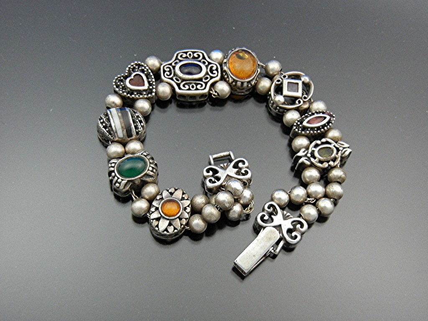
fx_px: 729
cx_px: 214
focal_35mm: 59
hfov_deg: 32.7
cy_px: 160
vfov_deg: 24.8
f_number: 4
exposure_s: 1/20.6
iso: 400
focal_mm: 10.6
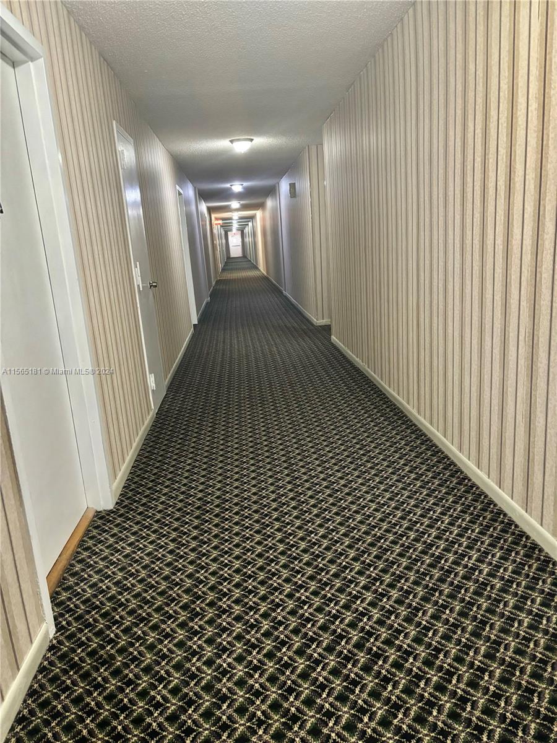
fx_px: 558
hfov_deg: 53.1
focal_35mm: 26
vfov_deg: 67.3
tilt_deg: -13.9
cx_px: 278
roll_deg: +3.9
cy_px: 372
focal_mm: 5.96
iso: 640
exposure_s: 1/30
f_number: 1.6
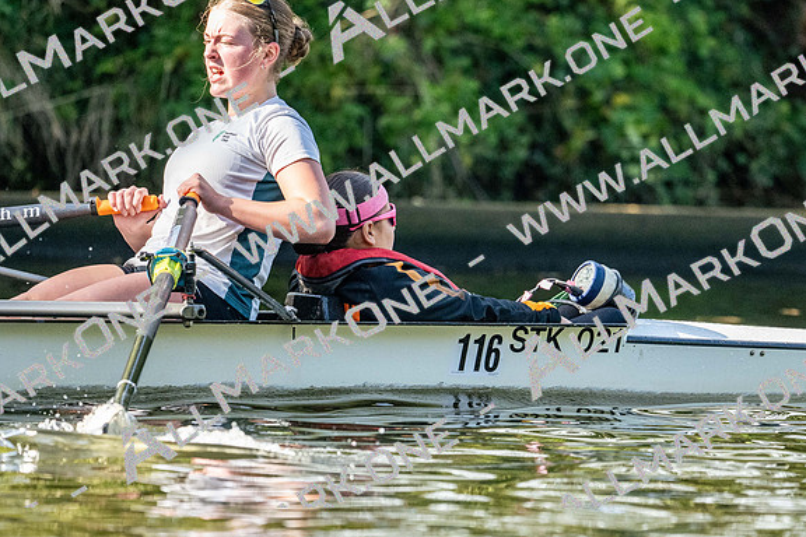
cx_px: 404
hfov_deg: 3.4
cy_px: 268
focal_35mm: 604
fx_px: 13522
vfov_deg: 2.3
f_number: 4.5
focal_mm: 400
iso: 2200
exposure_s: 1/2500
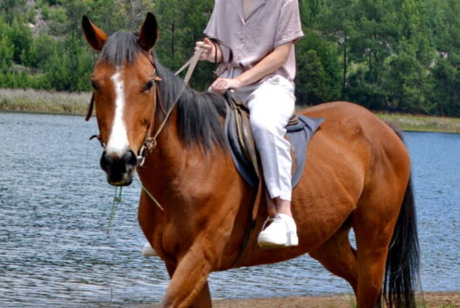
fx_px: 1804
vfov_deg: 9.7
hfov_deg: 14.0
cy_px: 48
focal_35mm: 141
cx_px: 593
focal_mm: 38
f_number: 6.3
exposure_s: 1/800
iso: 320
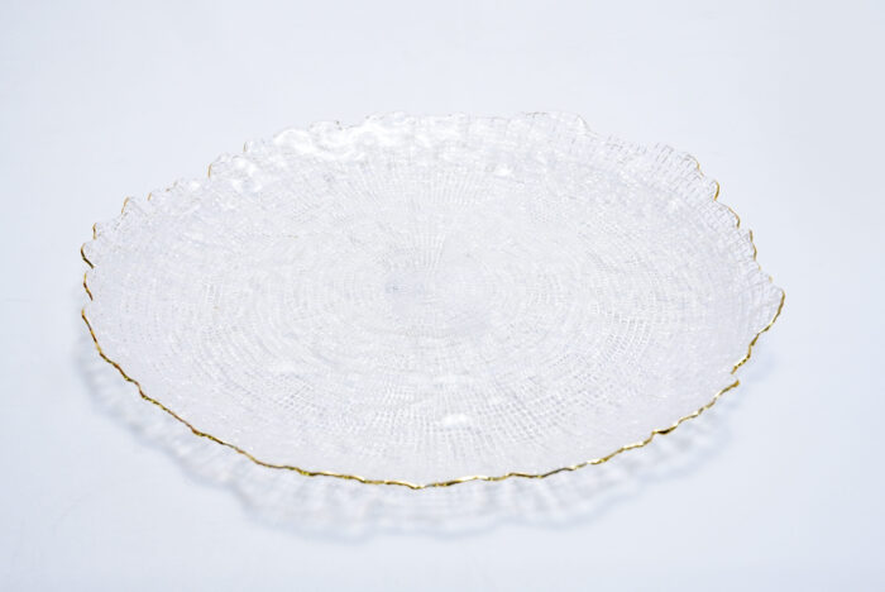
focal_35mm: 54
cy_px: 296
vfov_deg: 25.1
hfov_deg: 36.8
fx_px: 1329
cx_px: 442
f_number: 10
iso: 3200
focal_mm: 54
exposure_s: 1/200
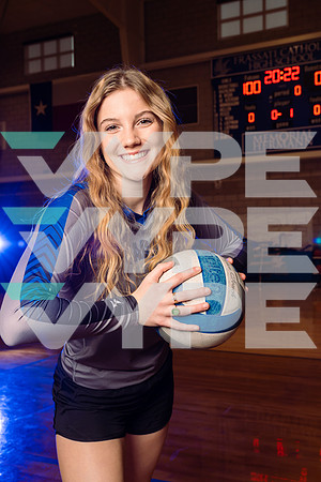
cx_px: 160
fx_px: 535
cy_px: 241
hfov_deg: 33.4
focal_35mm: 40
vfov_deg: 48.5
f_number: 8
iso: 250
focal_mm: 40
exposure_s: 1/200
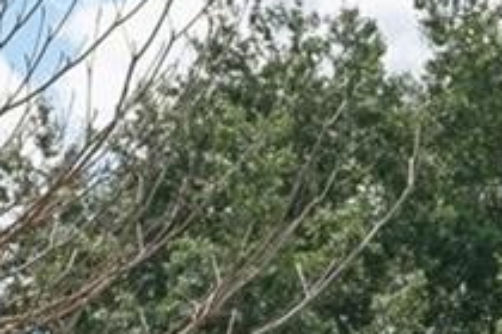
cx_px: 492
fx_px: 3500
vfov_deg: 5.1
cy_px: 1054
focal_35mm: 251
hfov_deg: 8.2
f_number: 8
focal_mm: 33
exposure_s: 1/1000
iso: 400
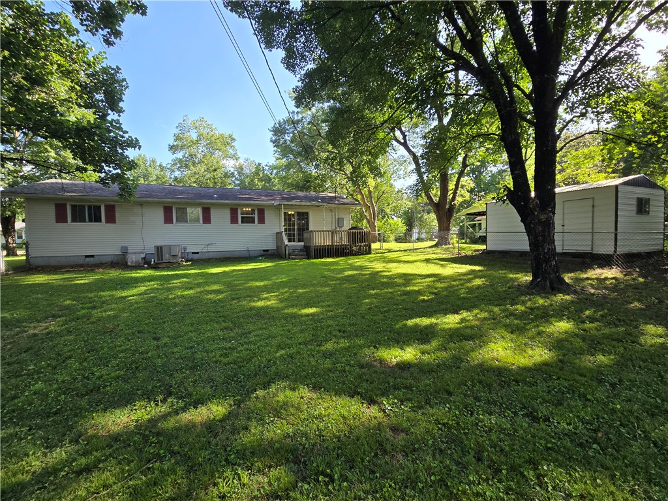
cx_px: 334
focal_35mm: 13
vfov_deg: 89.9
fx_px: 251
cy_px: 250
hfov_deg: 106.2
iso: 50
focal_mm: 2.2
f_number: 2.2
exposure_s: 1/367
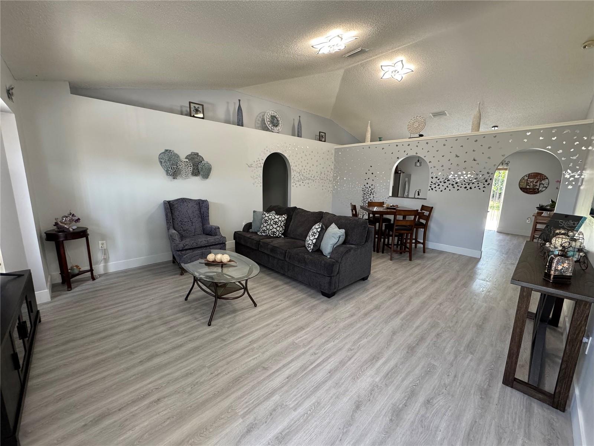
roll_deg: -0.8
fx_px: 240
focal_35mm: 14
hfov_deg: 102.1
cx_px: 297
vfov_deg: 85.7
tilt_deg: -10.8
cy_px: 223
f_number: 2.2
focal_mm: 2.22
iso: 320
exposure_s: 1/120
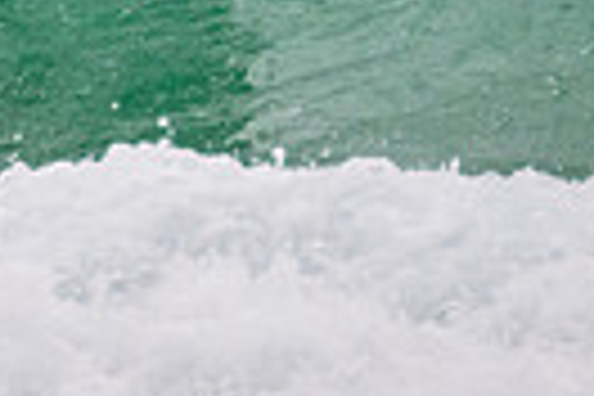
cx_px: 18
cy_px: -286
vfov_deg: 0.4
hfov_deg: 0.6
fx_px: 58207
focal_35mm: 3528
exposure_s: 1/1600
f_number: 11
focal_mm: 800
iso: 2800
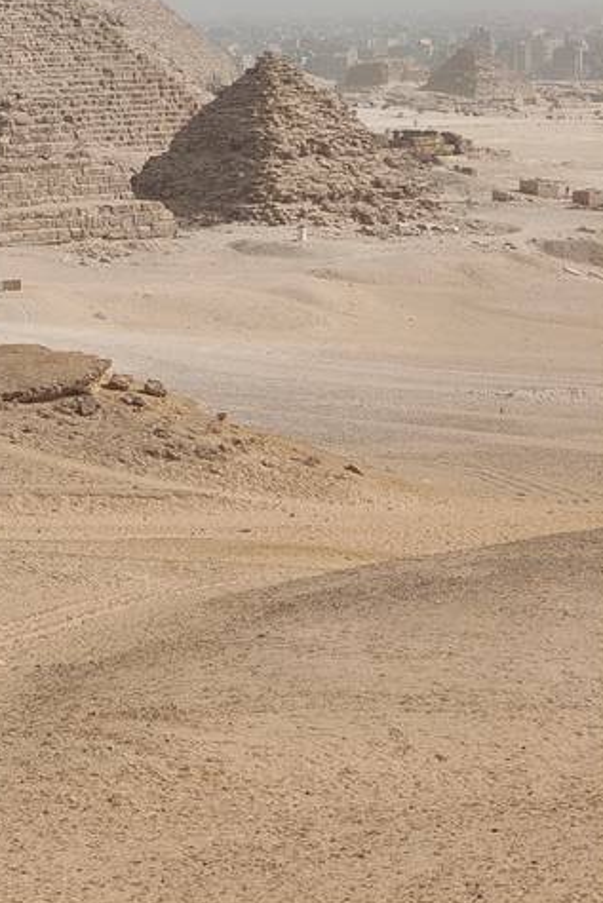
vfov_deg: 13.8
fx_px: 3690
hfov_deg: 9.2
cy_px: 10
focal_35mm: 147
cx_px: -68
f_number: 2.55
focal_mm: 13.3
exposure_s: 1/1315
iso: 71
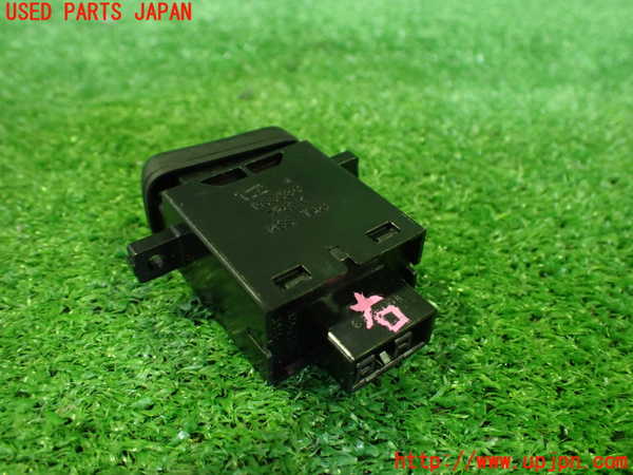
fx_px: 549
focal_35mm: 30
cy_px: 238
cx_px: 316
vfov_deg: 46.8
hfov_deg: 60.0
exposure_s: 1/30
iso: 1000
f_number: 2.3
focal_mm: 5.4
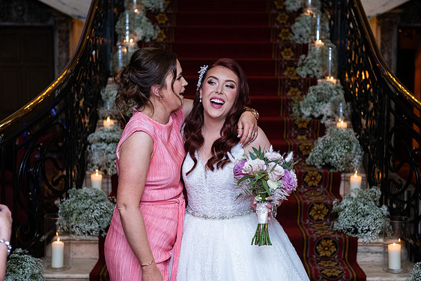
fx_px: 749
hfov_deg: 31.4
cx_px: 207
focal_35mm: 64
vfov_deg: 21.3
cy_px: 139
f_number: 3.5
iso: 800
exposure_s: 1/160
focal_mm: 62
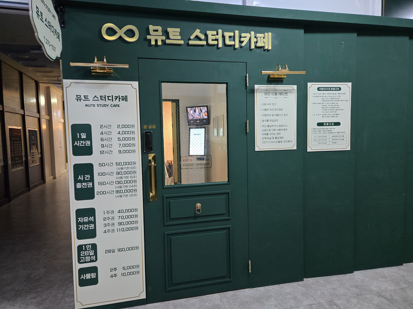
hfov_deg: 73.9
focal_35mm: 23
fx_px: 274
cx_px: 206
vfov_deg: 58.9
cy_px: 154
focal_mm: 5.4
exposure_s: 1/120
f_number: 1.8
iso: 640
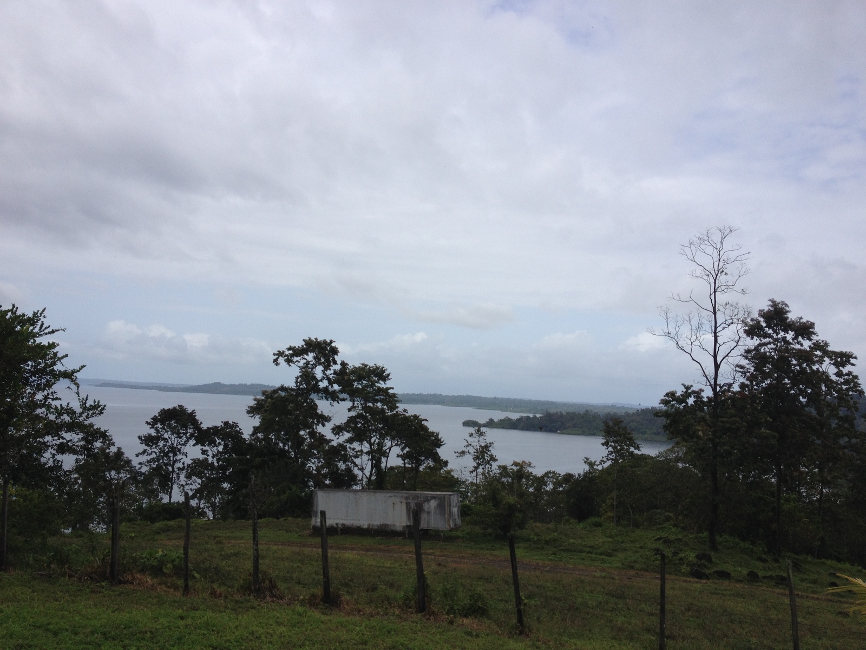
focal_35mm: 35
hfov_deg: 52.6
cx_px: 433
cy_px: 325
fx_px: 876
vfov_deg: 40.7
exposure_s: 1/2404
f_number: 2.4
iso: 50
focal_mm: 4.28
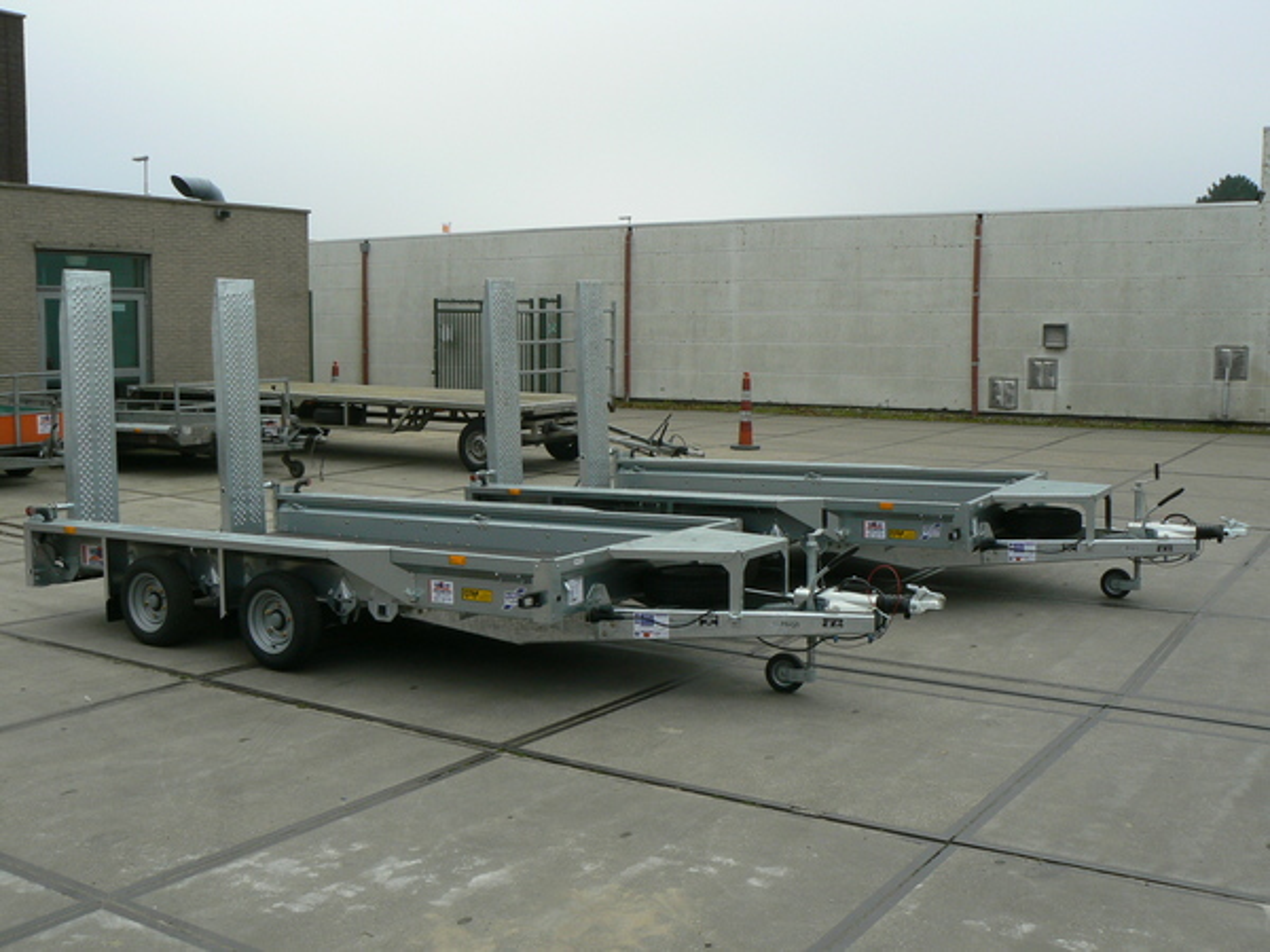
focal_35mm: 36
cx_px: 635
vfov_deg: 39.7
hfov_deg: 51.4
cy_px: 476
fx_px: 1321
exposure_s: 1/320
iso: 100
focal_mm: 6
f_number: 5.6
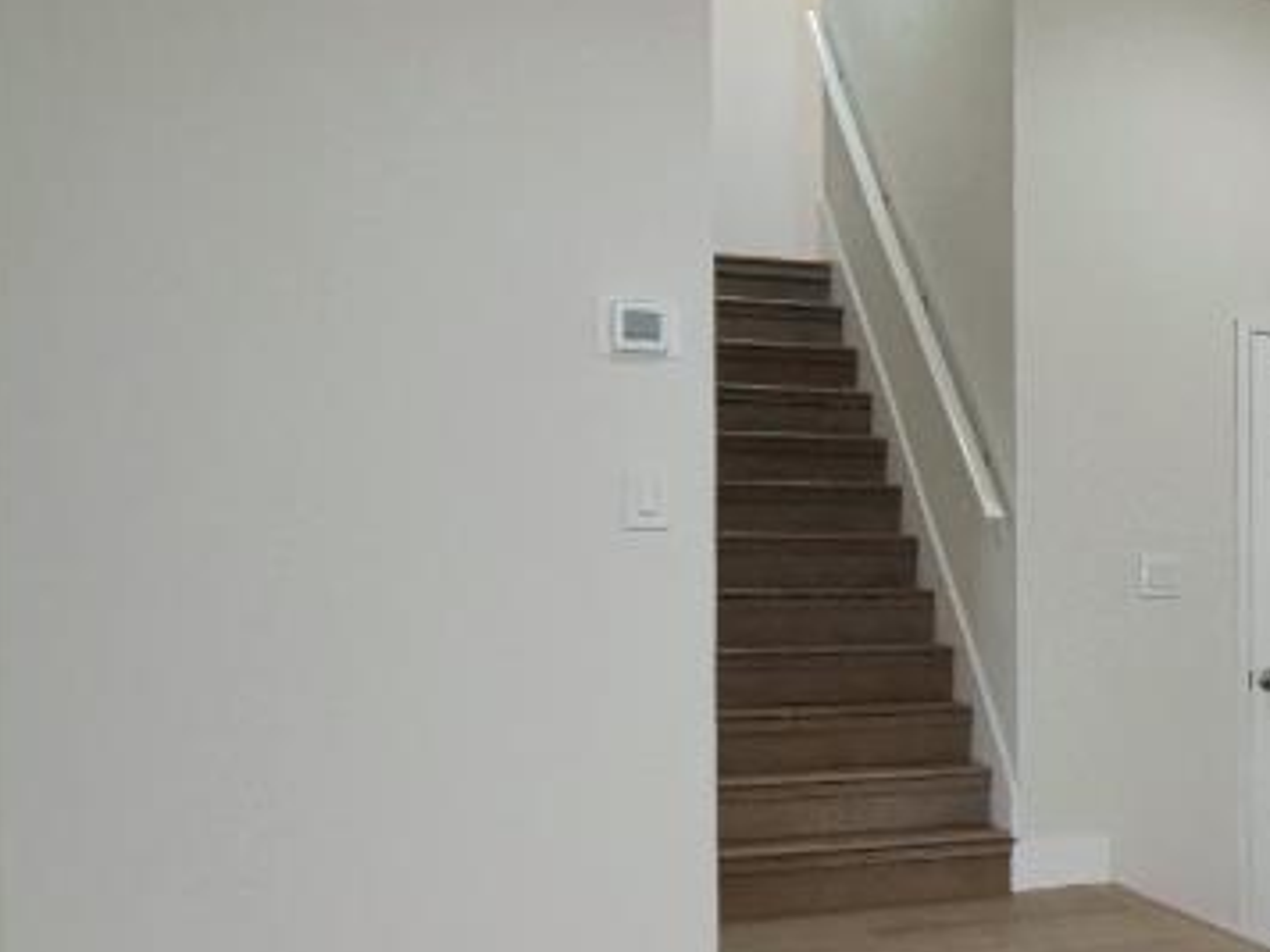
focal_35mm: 59
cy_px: 619
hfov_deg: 23.8
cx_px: 2030
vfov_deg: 24.7
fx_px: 2165
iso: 800
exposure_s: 1/160
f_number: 4.5
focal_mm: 7
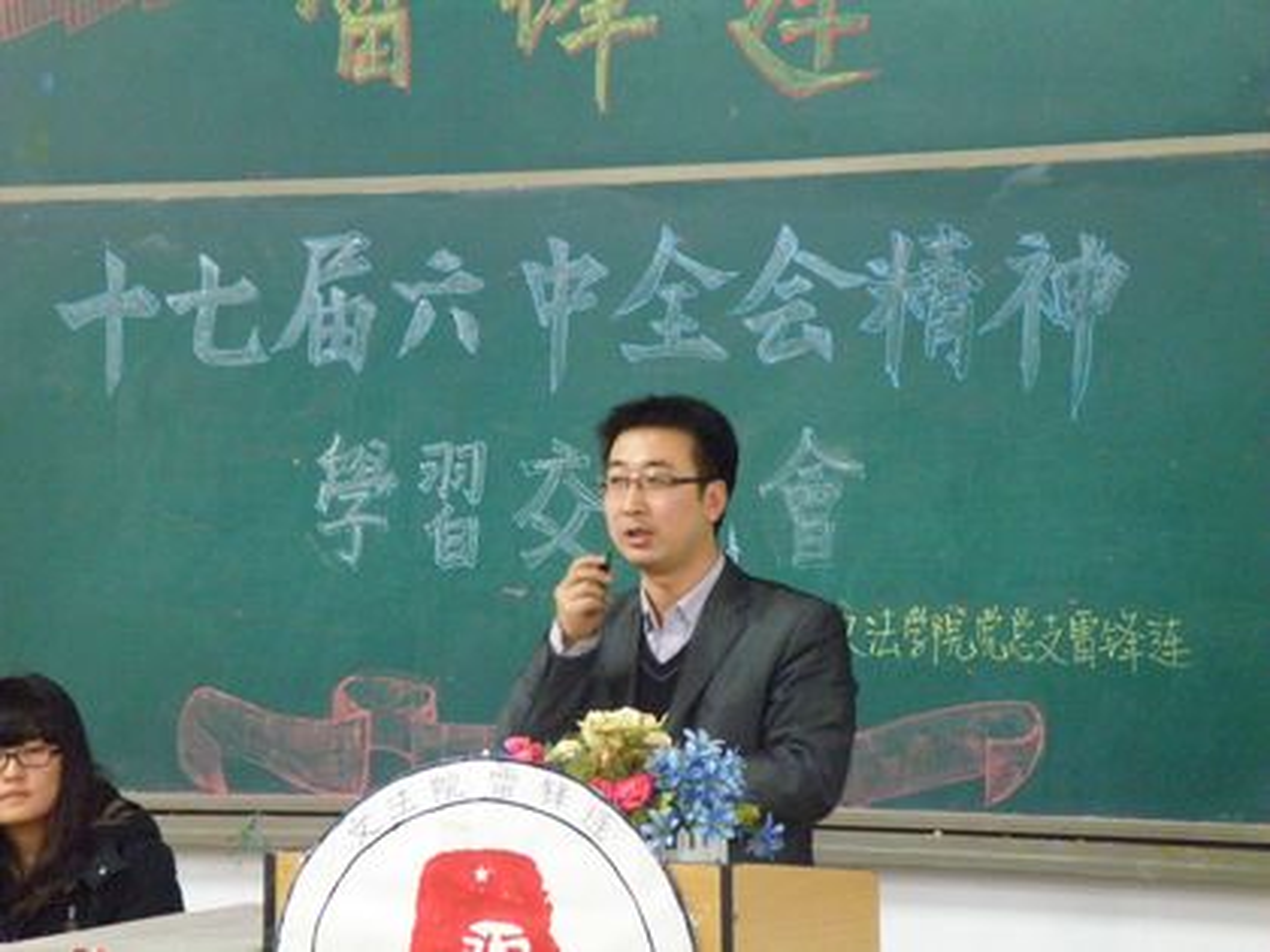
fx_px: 4513
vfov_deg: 12.0
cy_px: 476
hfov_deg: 16.0
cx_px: 635
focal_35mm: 123
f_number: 4.2
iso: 800
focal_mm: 21.92
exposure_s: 1/13
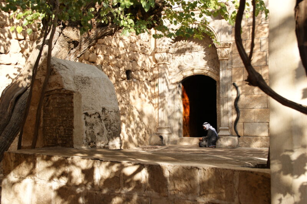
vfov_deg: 25.7
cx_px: 154
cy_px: 102
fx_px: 447
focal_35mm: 52
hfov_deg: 37.9
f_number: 6.3
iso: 100
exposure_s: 1/125
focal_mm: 35
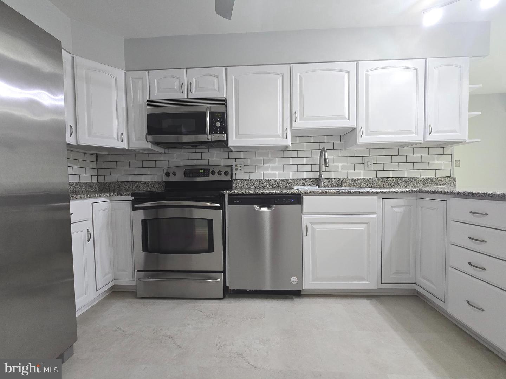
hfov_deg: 106.2
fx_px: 190
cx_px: 253
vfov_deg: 89.9
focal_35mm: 13
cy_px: 190
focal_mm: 2.2
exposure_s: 1/60
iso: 250
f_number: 2.2
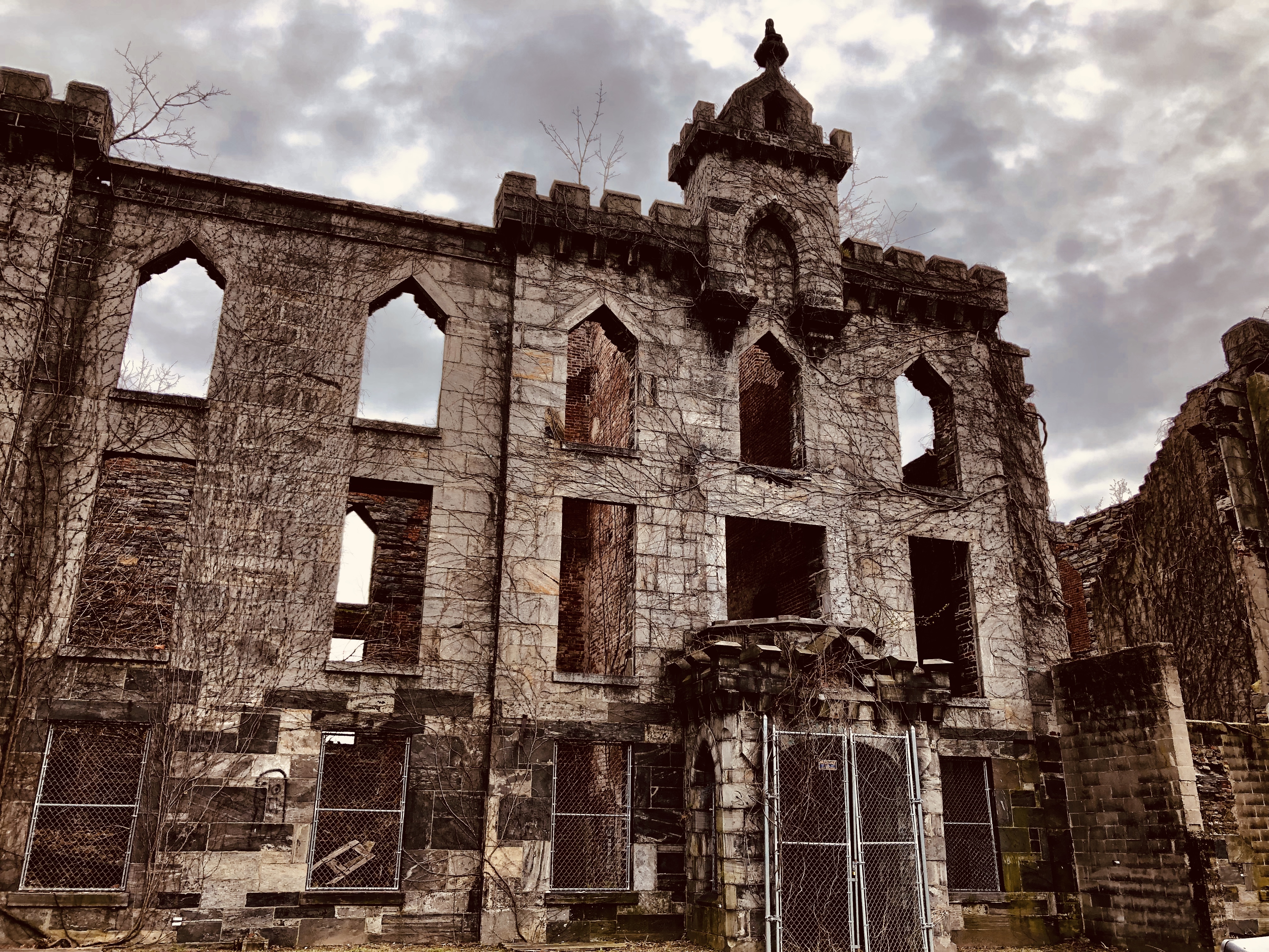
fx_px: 1026
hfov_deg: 63.4
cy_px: 476
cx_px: 634
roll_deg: -0.8
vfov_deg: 49.7
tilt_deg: +19.0
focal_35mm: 28
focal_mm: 3.99
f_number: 1.8
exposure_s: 1/695
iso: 20
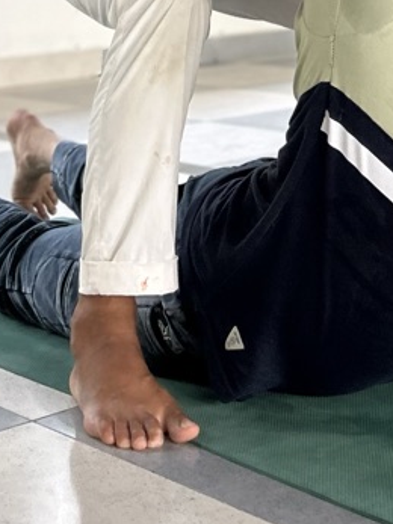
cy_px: -353
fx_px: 1363
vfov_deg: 18.2
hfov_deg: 16.3
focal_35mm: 90
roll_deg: +2.7
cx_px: 319
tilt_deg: +11.1
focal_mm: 5.7
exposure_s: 1/84
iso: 125
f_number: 1.5
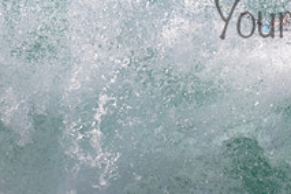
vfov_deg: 0.6
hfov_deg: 0.8
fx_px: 20086
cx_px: 300
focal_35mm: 2485
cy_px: -31
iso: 1400
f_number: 11
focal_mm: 800
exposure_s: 1/2000
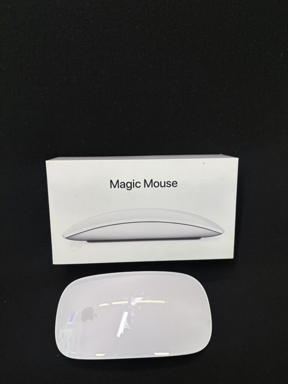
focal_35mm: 26
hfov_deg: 53.1
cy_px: 192
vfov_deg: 67.3
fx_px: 288
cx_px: 144
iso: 32
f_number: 1.6
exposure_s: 1/121
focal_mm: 5.96
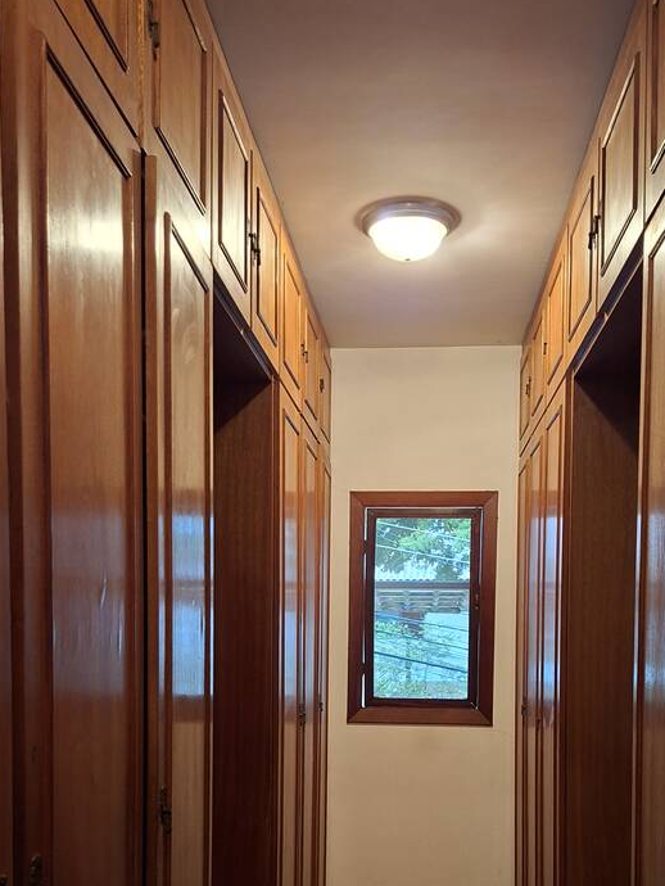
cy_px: 677
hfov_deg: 39.6
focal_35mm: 36
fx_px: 922
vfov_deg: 49.1
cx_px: 384
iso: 320
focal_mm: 5.54
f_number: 1.8
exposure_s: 1/30
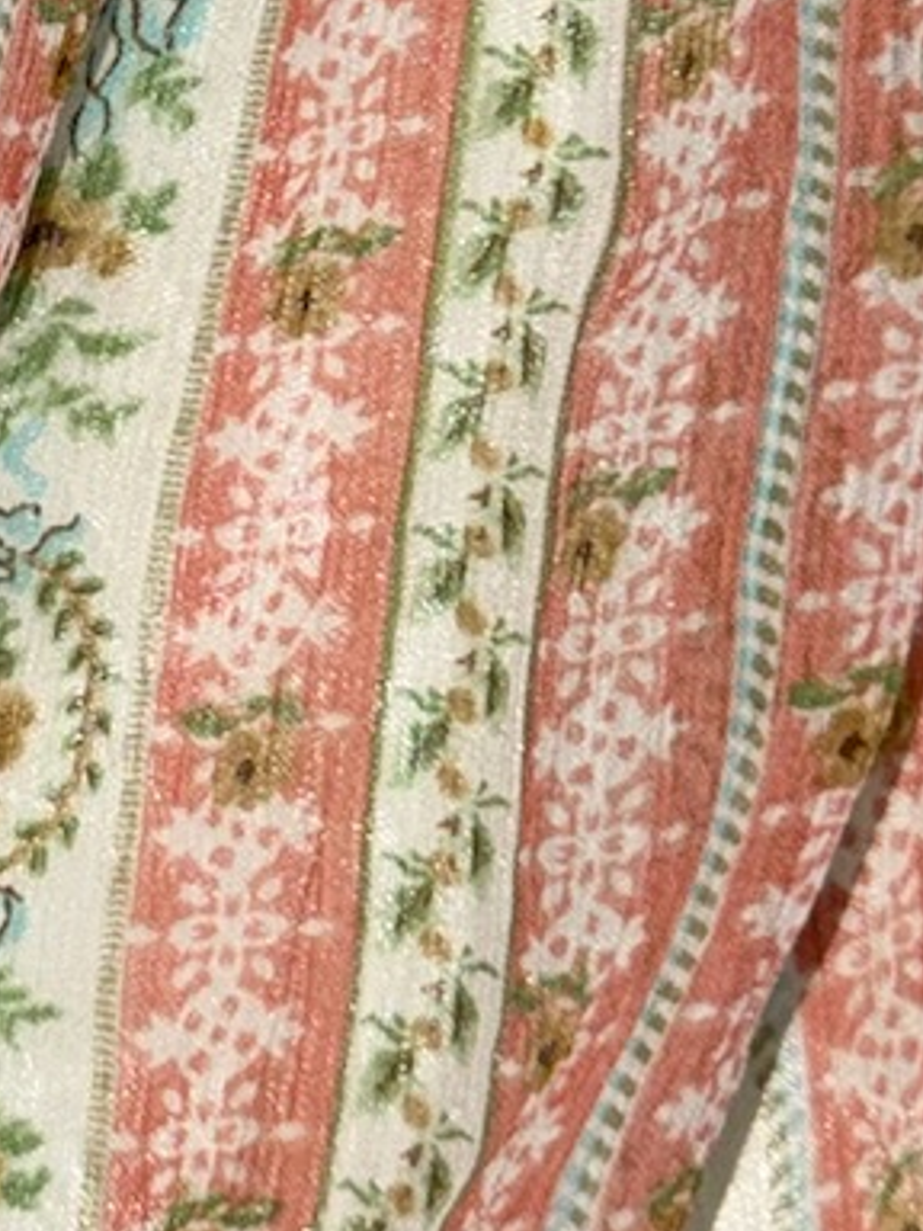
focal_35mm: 128
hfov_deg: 11.2
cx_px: -401
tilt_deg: -86.6
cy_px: 115
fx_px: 4551
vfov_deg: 15.2
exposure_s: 1/77
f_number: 1.78
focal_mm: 6.76
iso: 50
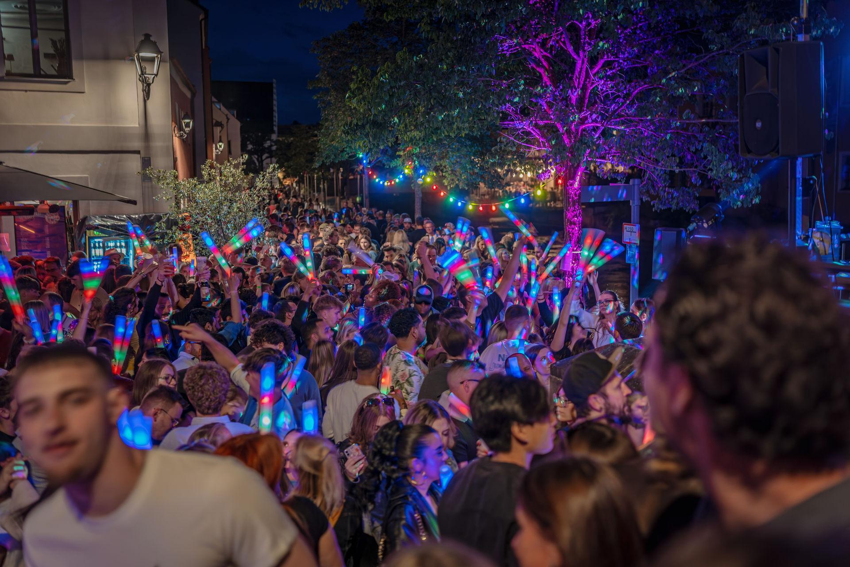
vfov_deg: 37.9
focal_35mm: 35
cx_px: 425
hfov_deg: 54.4
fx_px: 826
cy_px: 284
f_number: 2
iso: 800
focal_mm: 35
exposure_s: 1/20
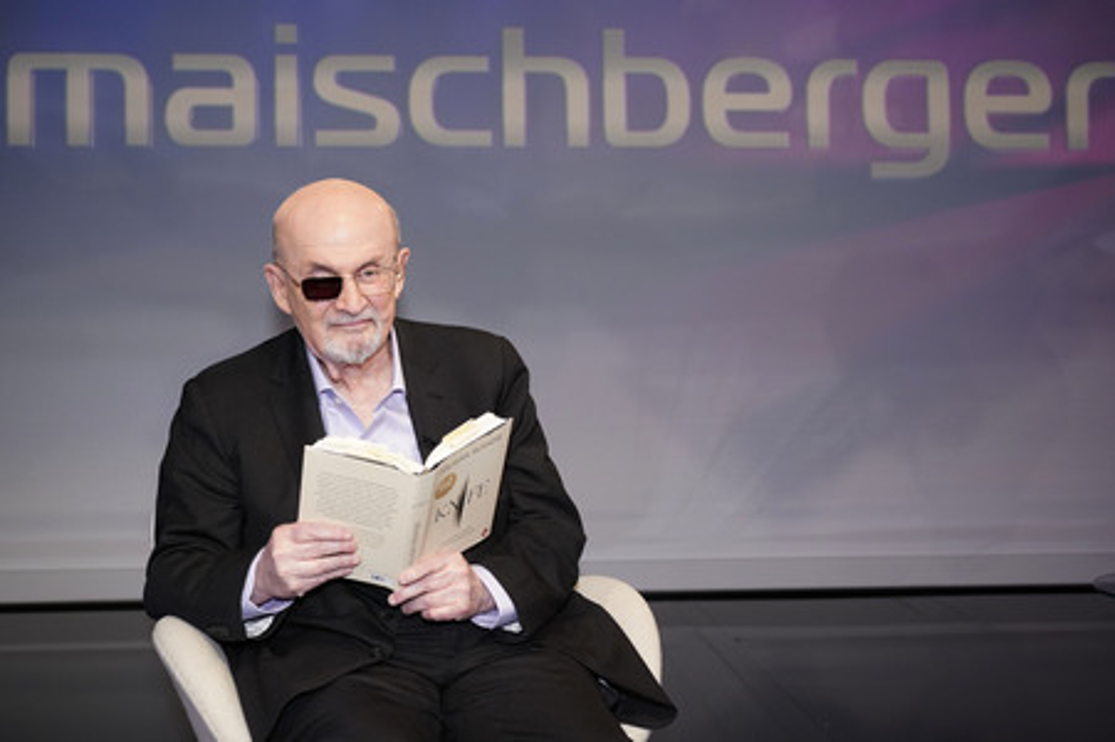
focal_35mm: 38
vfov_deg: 35.0
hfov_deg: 50.7
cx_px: 558
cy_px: 371
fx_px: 1176
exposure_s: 1/200
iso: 2000
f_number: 5
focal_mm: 38
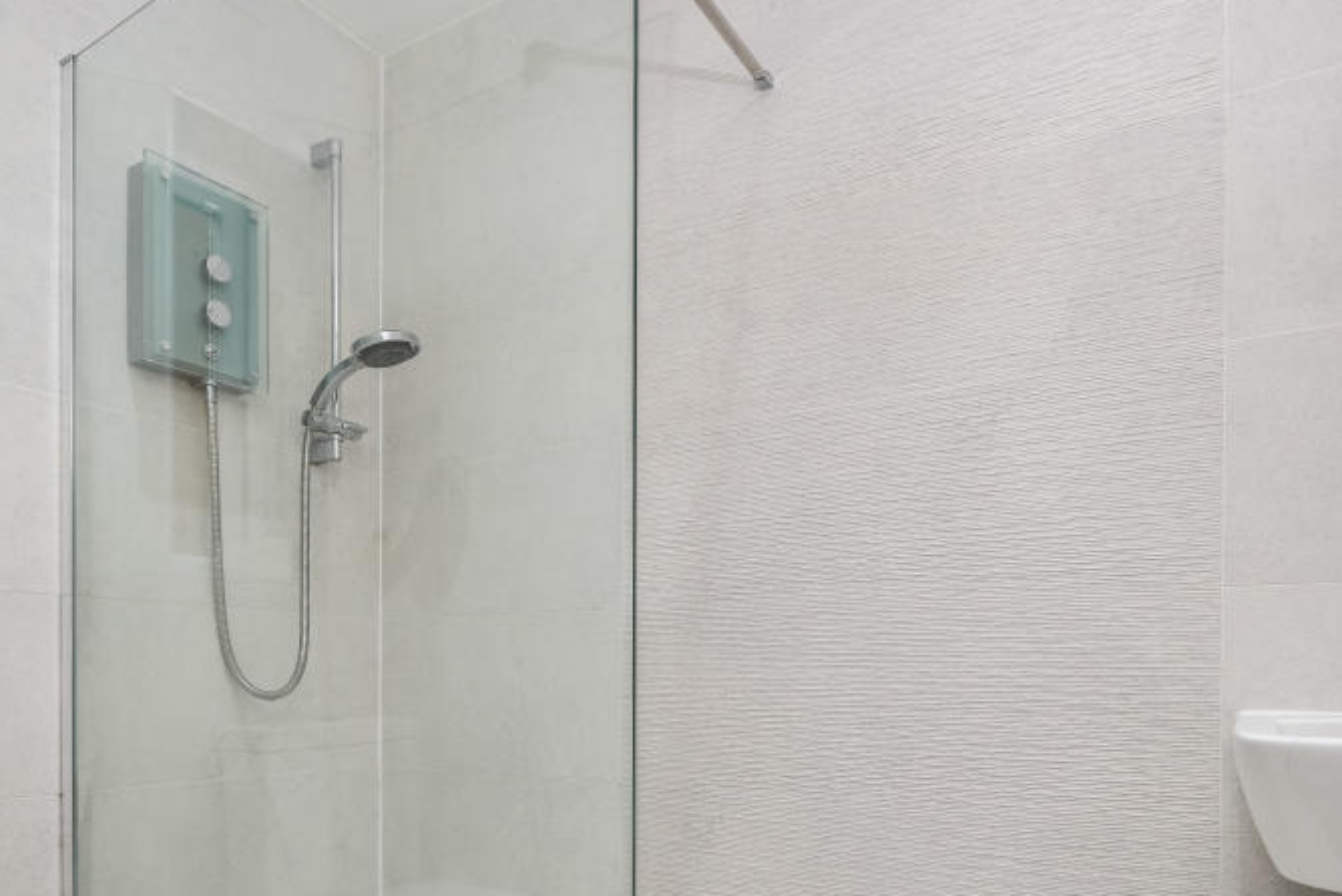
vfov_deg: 53.0
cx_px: 705
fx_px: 858
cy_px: 657
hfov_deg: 76.0
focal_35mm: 23
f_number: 10
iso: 200
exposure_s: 1/20
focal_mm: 15
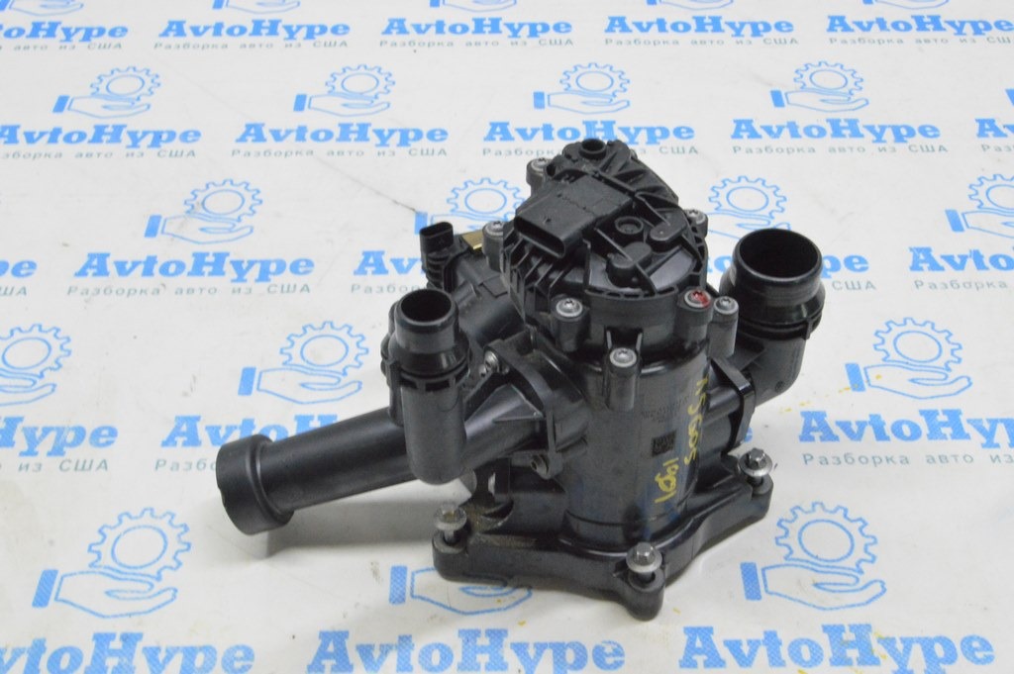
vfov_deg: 28.0
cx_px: 507
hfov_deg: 41.1
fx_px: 1351
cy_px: 337
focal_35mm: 48
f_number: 20
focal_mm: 32
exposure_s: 1/20
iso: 6400
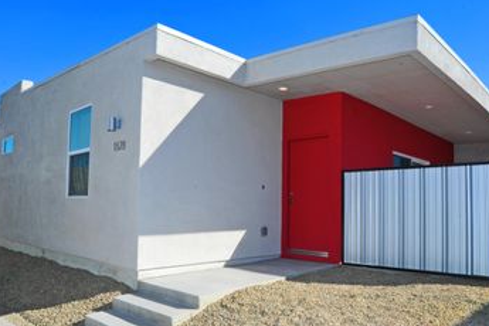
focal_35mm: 29
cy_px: 176
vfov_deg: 44.9
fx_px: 394
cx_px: 249
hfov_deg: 63.7
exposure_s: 1/125
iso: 200
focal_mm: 20
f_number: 16
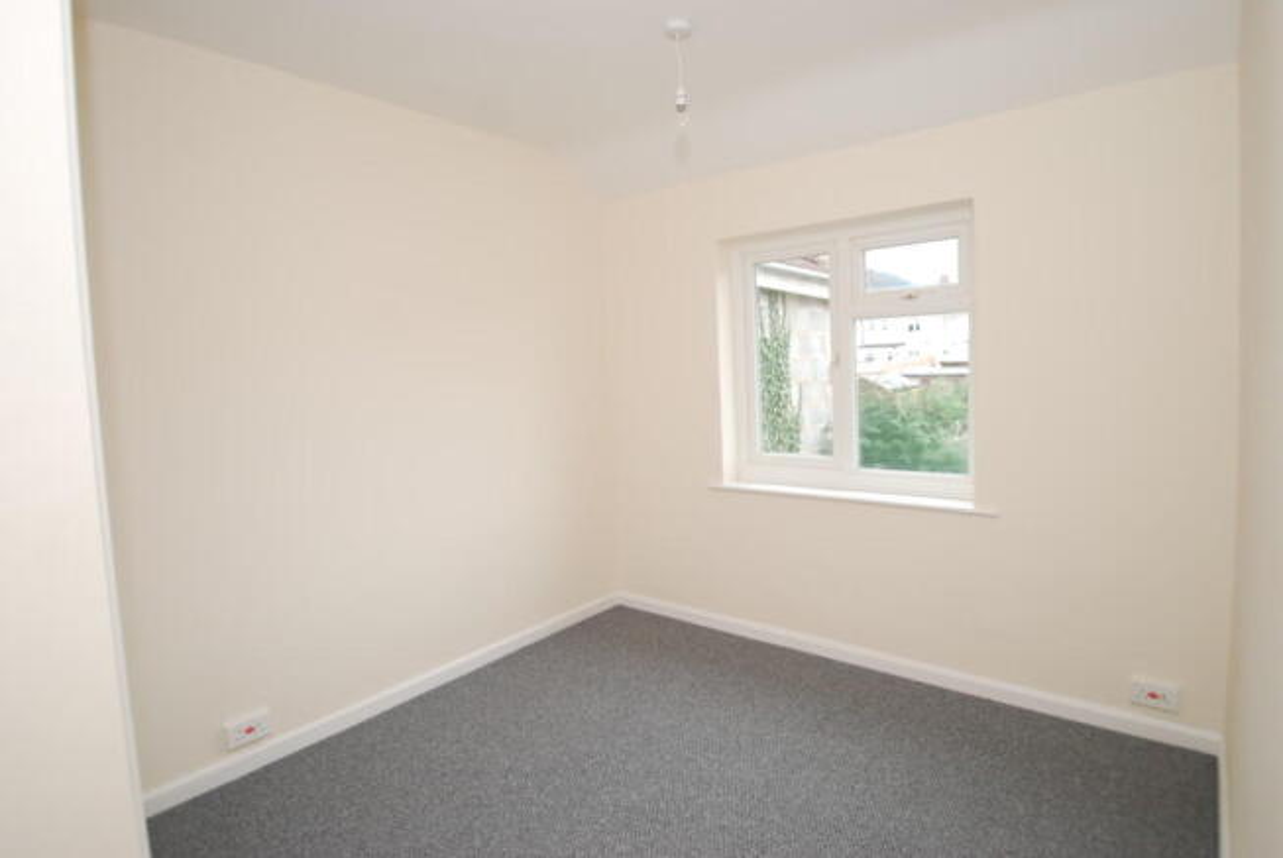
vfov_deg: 67.5
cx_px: 642
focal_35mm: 18
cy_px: 429
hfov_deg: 89.9
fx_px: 642
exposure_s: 1/80
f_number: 4.5
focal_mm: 12
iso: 200
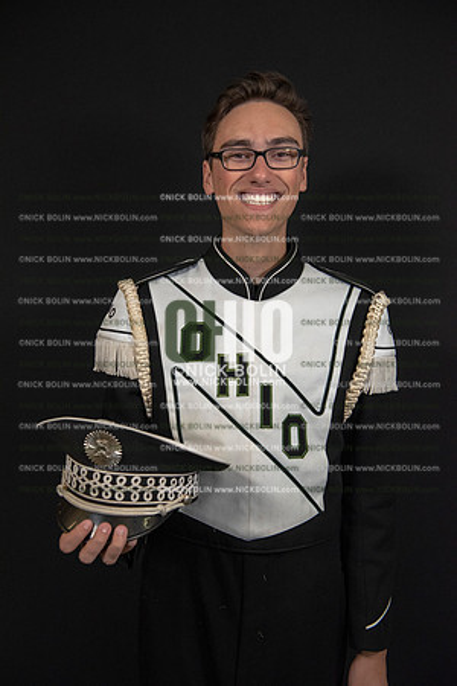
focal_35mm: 38
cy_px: 343
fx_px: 724
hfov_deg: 35.1
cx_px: 228
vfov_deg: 50.7
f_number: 5.6
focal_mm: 38
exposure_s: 1/640
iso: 2000
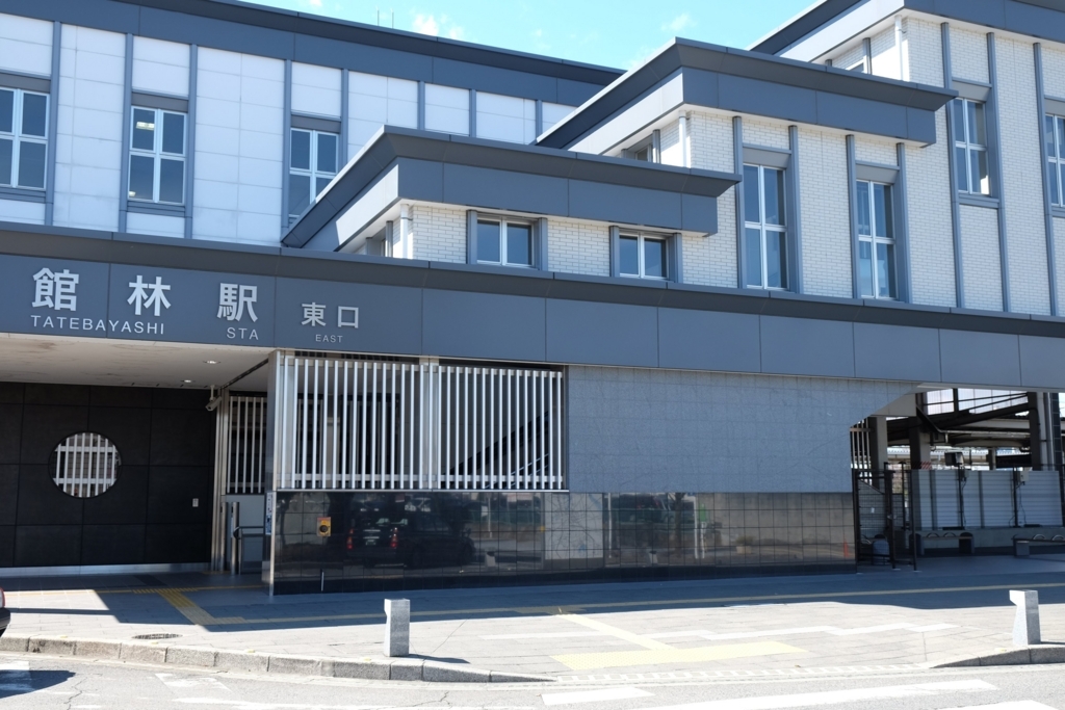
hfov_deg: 54.4
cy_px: 355
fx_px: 1035
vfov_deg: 37.9
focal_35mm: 35
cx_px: 532
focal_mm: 23.3
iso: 200
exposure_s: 1/160
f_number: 5.6
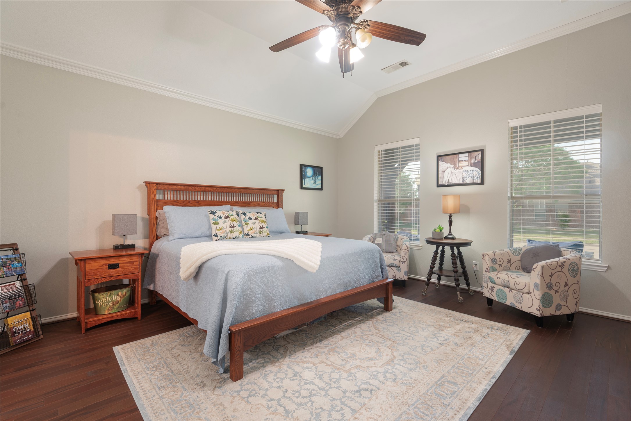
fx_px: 281
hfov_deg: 96.7
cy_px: 210
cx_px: 316
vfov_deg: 73.8
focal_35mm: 16
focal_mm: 16
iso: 100
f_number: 7.1
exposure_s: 1.6
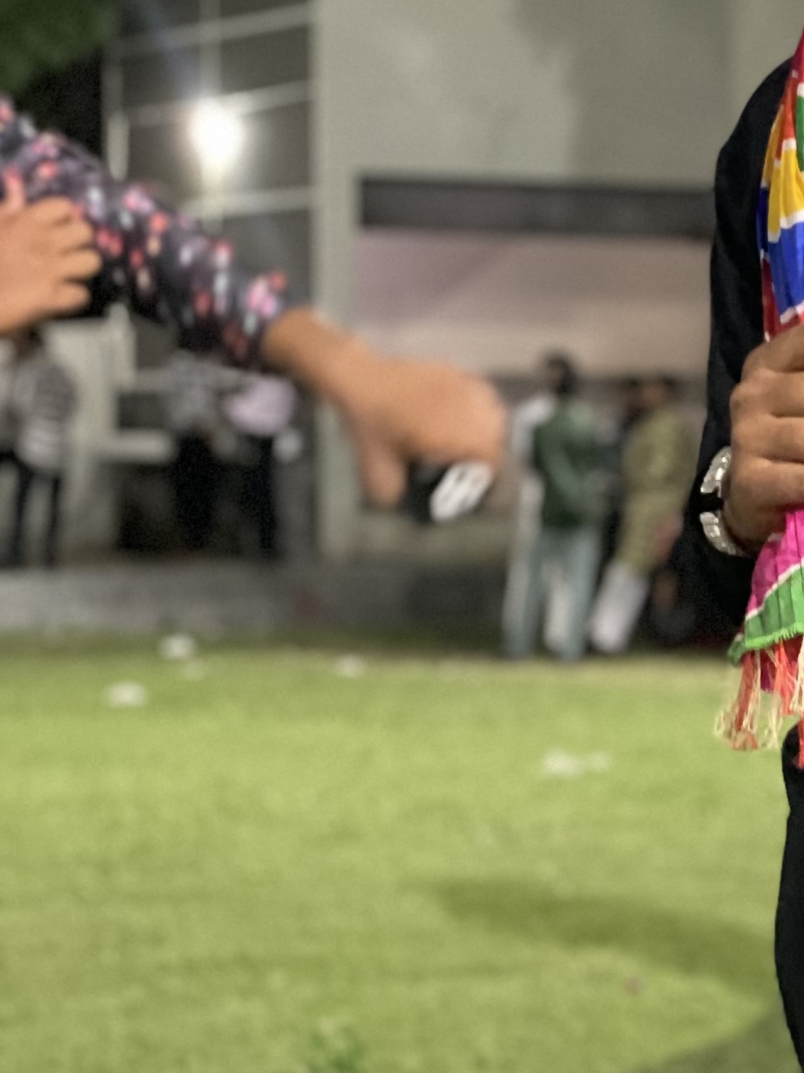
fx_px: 4399
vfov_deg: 13.9
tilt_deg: +0.9
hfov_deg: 10.2
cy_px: 502
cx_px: 1095
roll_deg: +0.1
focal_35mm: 142
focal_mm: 6
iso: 500
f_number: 2
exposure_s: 1/20
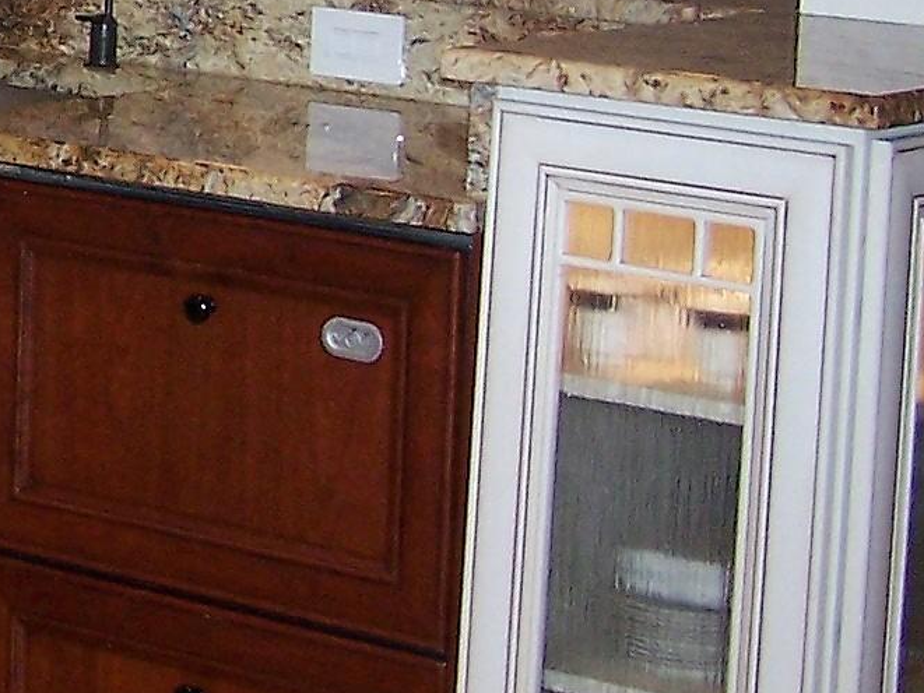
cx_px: -538
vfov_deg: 9.8
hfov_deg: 12.6
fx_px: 3951
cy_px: -247
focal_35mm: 148
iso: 140
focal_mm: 6.3
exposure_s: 1/60
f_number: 2.8
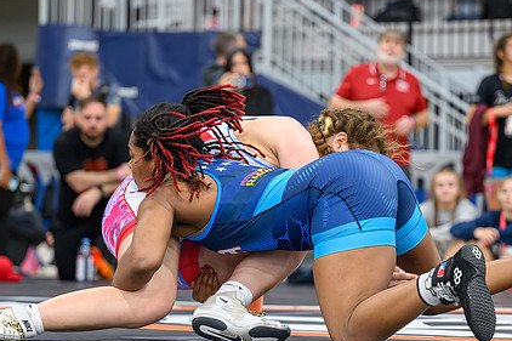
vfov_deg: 8.1
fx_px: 2402
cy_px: 236
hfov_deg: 12.2
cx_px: 302
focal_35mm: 169
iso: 3200
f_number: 2.8
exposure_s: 1/800
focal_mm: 95
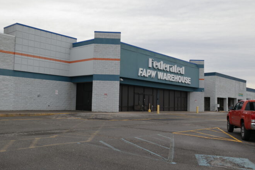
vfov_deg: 37.9
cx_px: 127
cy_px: 84
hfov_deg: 54.4
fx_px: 248
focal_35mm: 35
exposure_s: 1/250
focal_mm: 20
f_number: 6.3
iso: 100
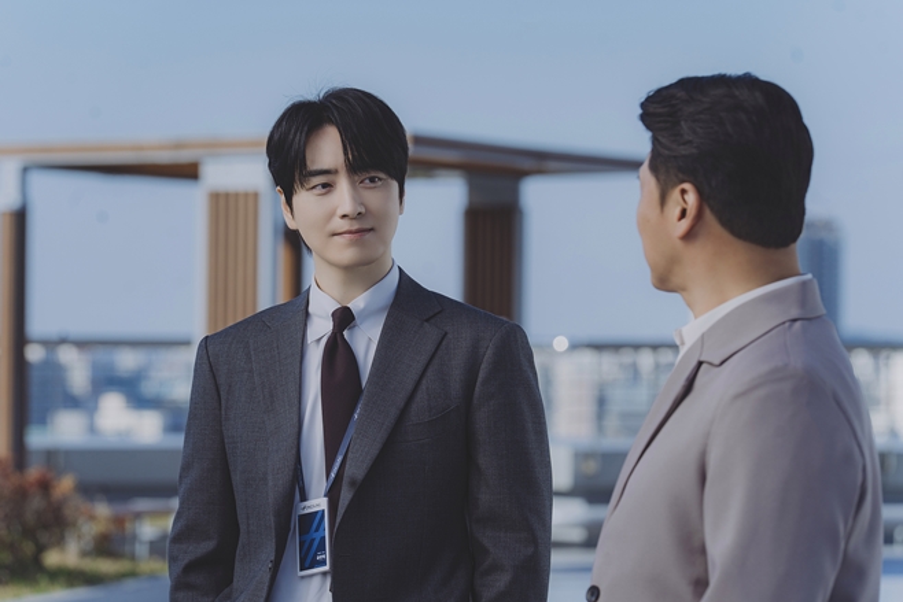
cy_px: 301
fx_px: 4114
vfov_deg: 8.4
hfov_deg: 12.5
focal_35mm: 164
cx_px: 452
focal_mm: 164
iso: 100
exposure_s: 1/640
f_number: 5.6
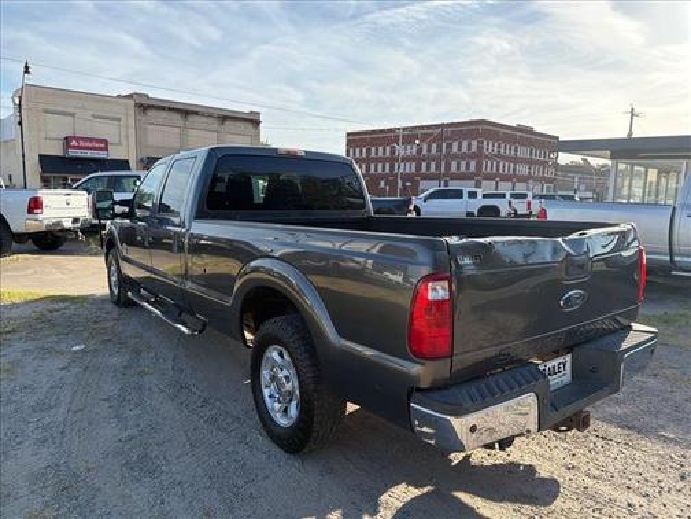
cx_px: 346
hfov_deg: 71.6
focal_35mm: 24
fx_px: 479
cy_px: 260
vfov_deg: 56.8
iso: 100
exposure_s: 1/2907
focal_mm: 6.76
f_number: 1.78
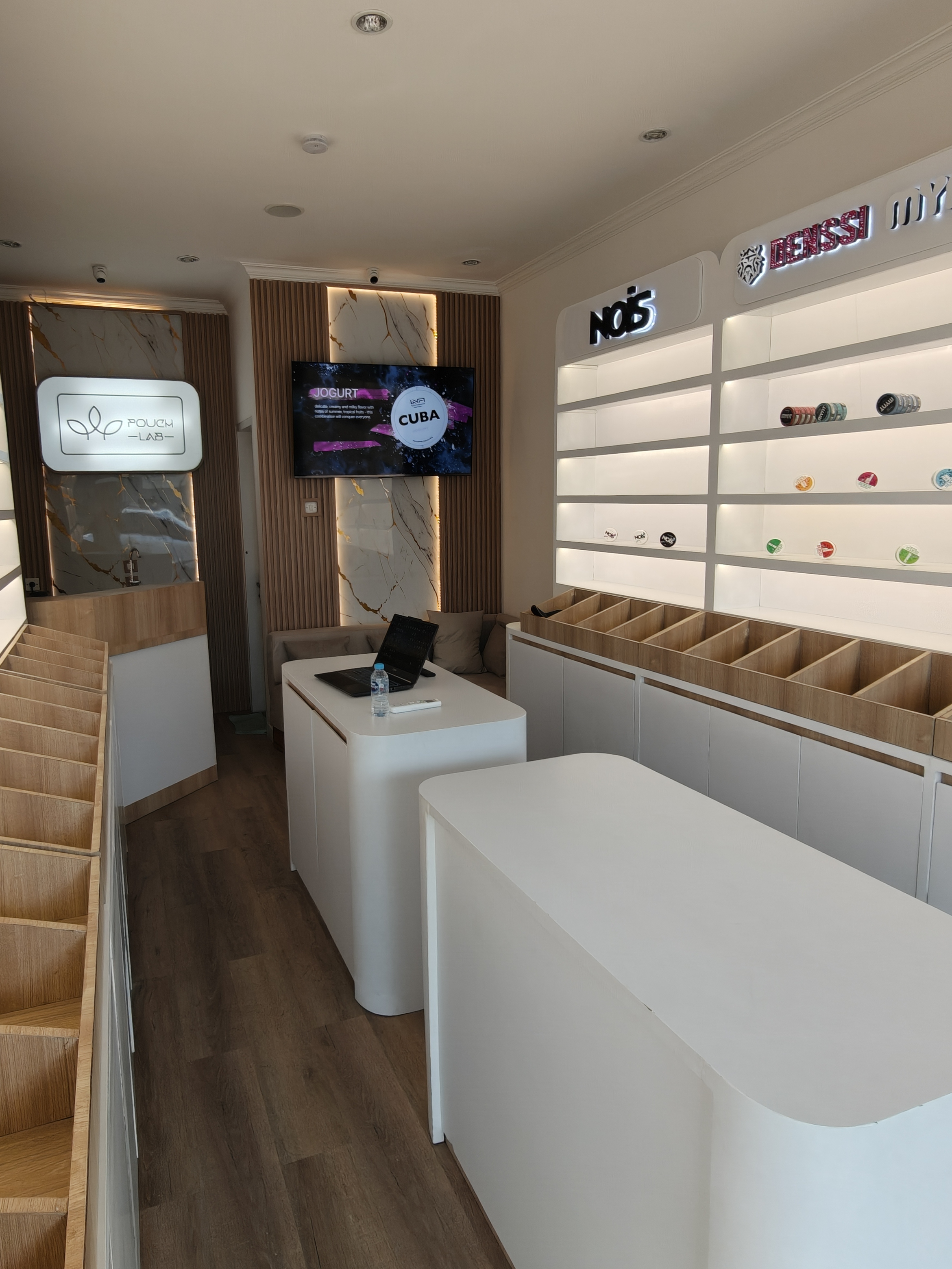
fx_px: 770
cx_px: 410
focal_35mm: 21
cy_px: 601
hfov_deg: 63.2
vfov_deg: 78.9
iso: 50
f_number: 2
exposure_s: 1/100
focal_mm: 2.31
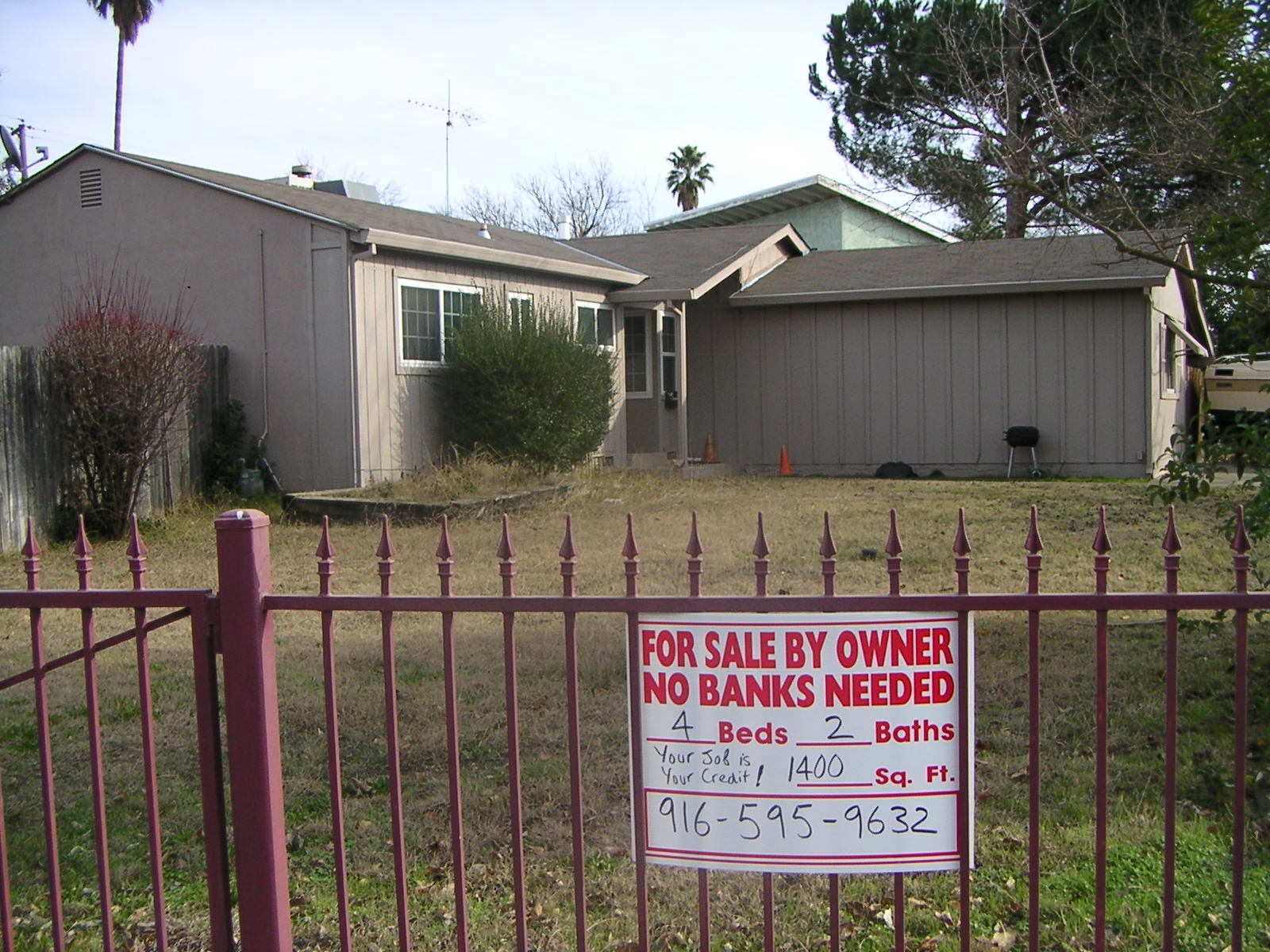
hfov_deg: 47.9
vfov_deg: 36.8
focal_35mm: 39
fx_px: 1431
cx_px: 635
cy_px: 476
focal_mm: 5.1
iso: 64
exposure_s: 1/750
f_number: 2.8
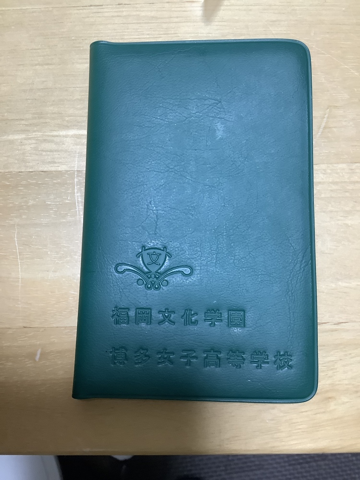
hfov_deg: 45.4
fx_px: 430
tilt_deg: -81.6
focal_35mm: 31
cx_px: 180
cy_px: 240
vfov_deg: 58.4
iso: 320
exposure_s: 1/33
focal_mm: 3.3
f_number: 2.4
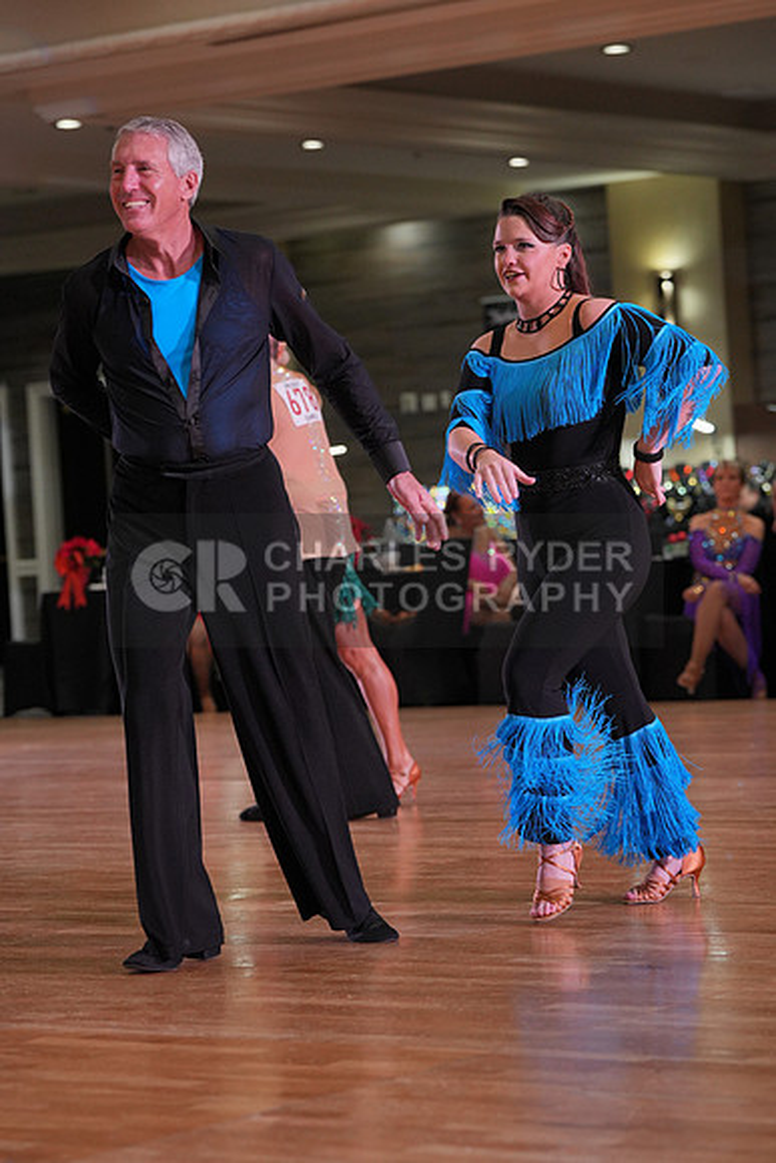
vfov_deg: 19.5
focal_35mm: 105
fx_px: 3393
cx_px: 388
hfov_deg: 13.0
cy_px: 582
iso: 1600
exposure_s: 1/500
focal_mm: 105
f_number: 4
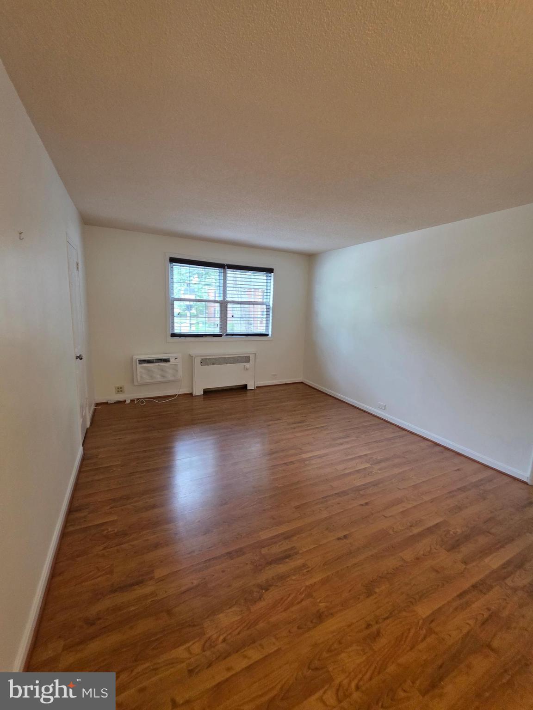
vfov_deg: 106.2
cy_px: 355
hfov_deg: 89.9
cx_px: 266
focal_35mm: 13
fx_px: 267
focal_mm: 2.2
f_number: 1.9
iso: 320
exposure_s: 1/60
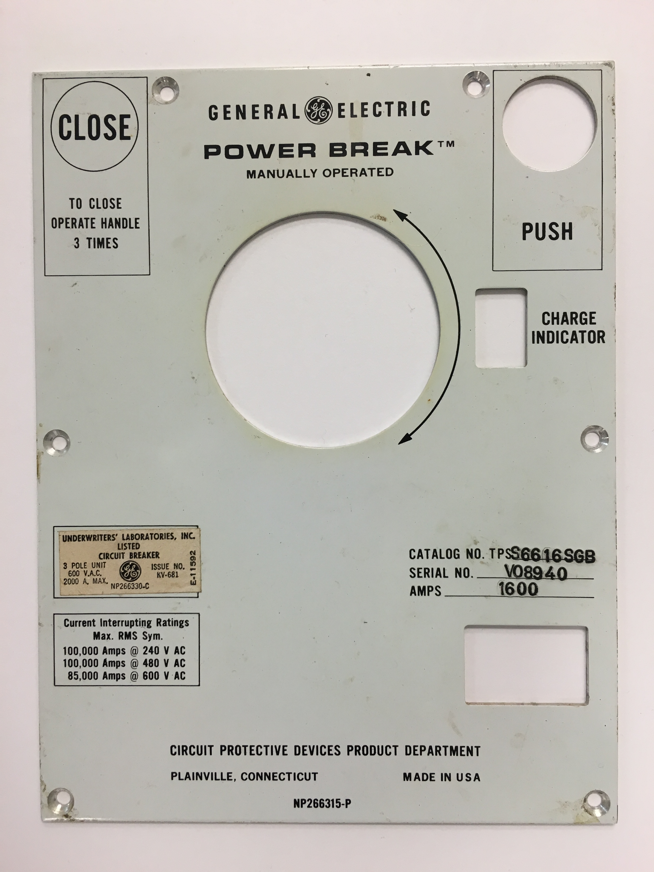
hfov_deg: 48.2
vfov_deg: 61.7
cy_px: 436
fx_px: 731
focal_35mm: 29
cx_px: 327
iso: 50
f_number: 2.2
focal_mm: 4.15
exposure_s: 1/30
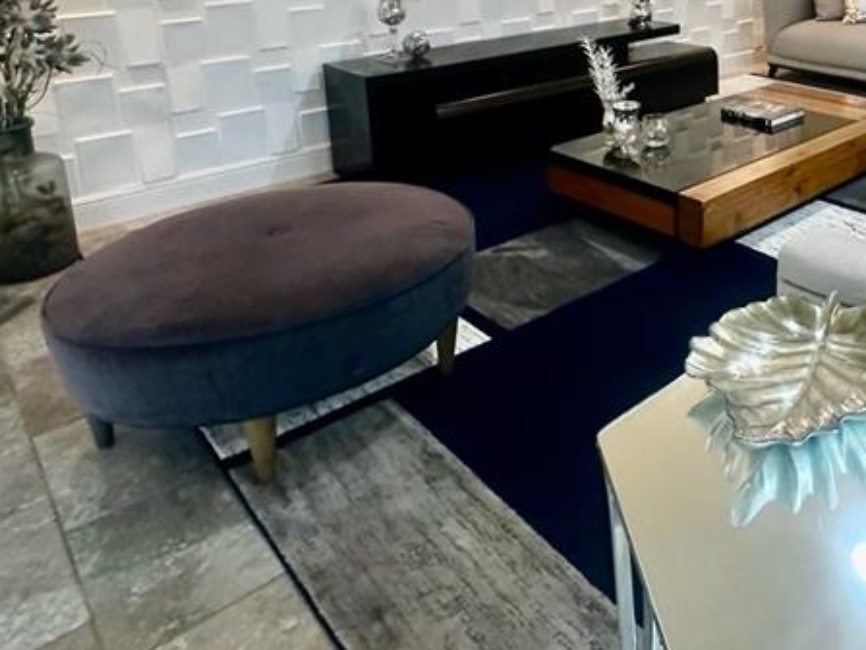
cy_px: 43
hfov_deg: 51.9
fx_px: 801
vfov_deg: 40.2
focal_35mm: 32
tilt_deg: -10.4
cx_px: 735
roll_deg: -0.2
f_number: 2.2
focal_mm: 2.22
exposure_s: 1/60
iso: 320
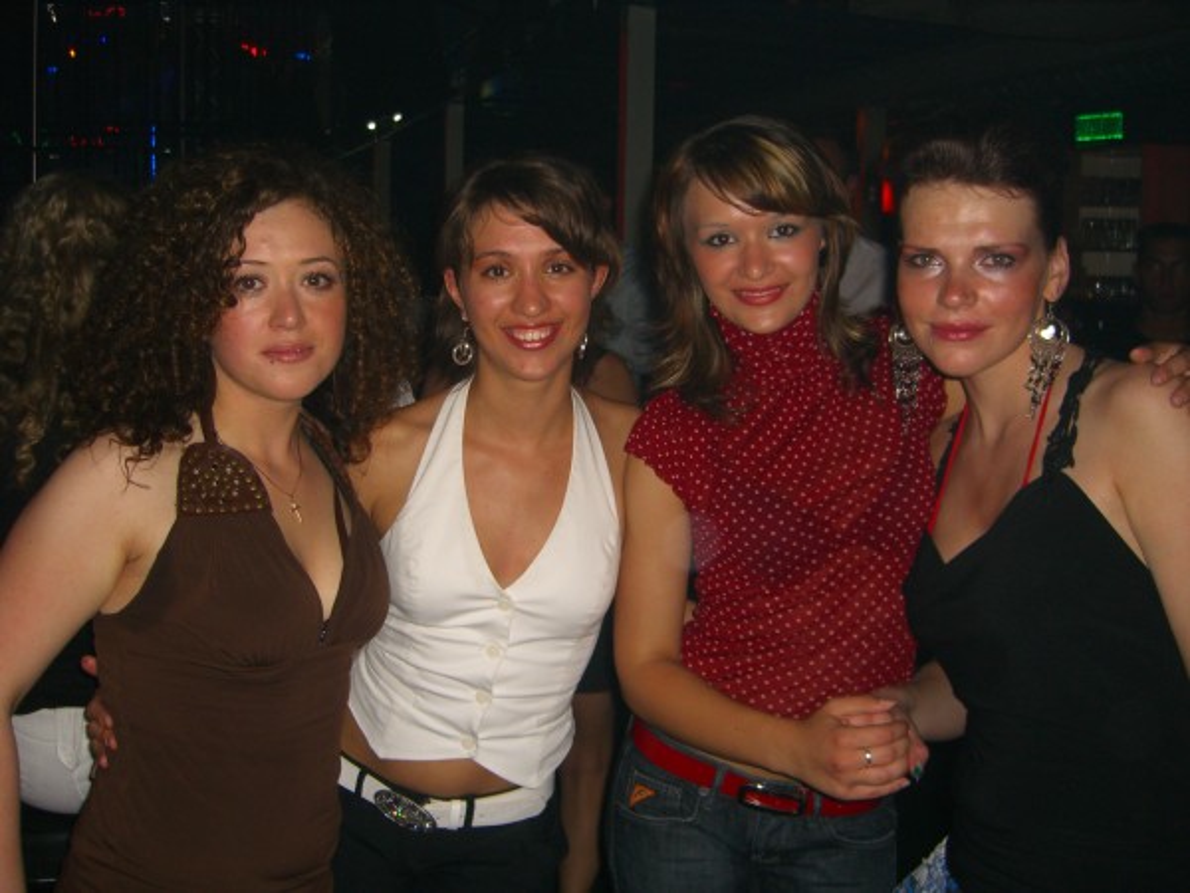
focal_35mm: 38
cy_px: 446
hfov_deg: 49.0
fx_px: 1306
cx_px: 595
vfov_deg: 37.7
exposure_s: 1/60
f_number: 2.8
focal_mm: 7.9
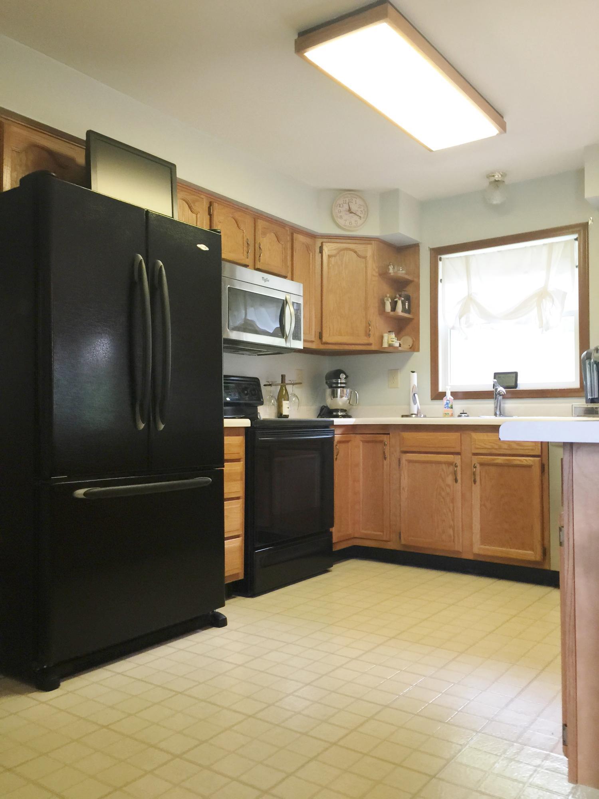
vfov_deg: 61.7
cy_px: 400
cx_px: 300
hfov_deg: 48.2
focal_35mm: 29
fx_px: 669
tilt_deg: +2.7
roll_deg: -0.2
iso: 50
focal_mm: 4.15
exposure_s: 1/15
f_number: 2.2
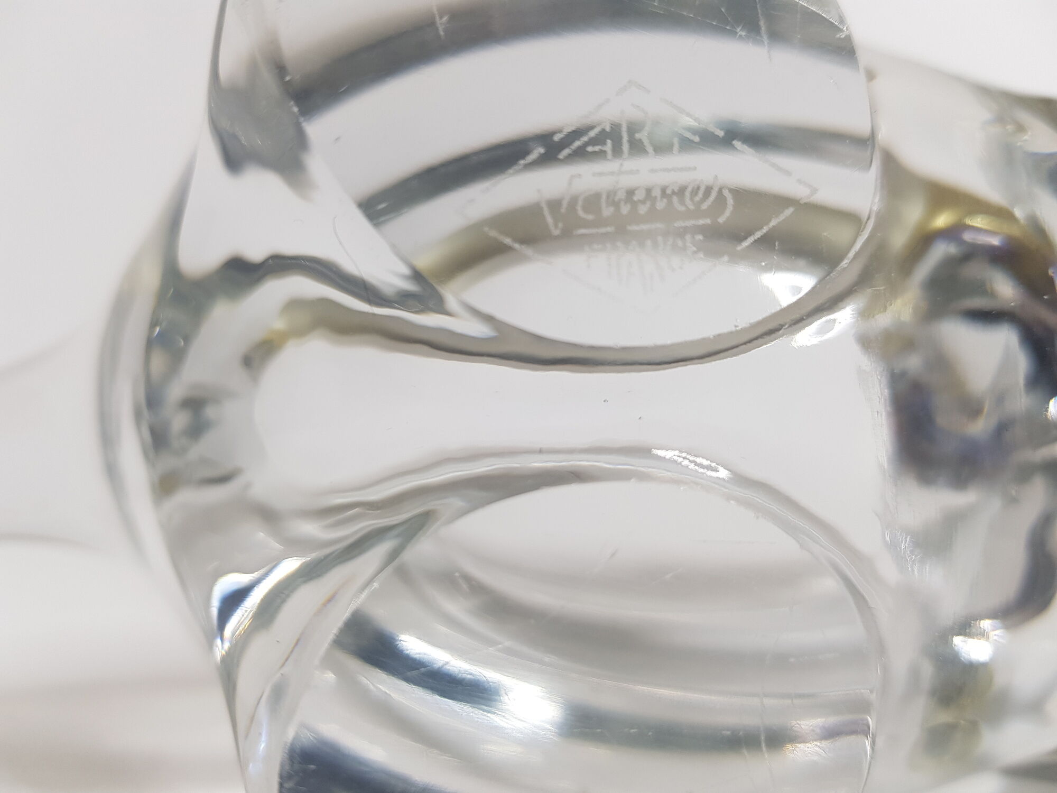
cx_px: 528
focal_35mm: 26
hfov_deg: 67.3
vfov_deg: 53.1
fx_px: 794
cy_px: 396
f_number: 1.7
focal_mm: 4.2
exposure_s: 1/50
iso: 80
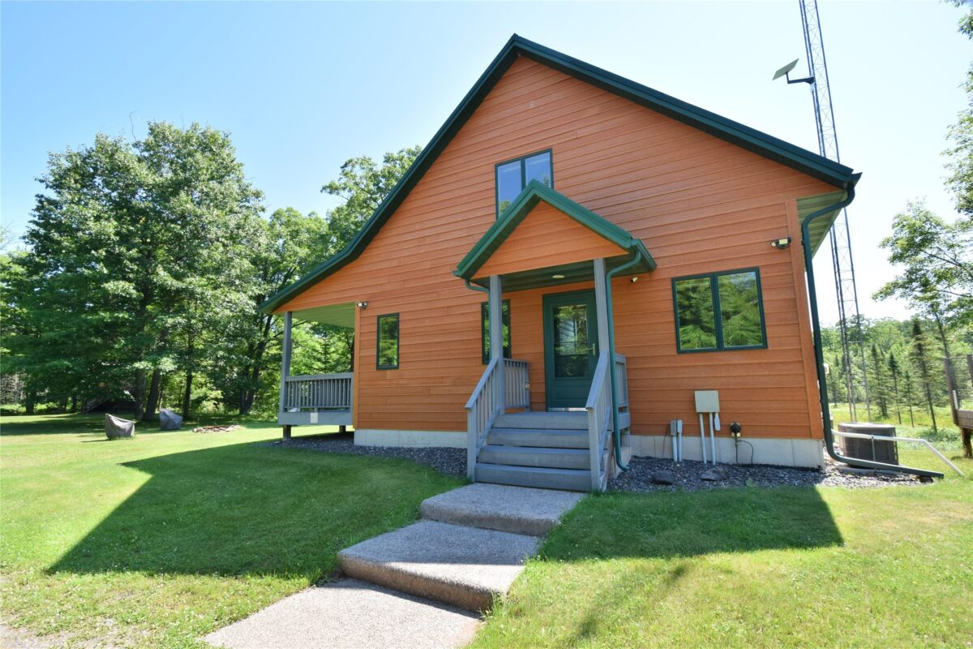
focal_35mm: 16
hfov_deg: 95.0
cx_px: 486
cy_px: 324
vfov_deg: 72.1
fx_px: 446
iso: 320
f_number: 10
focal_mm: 11
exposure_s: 1/200
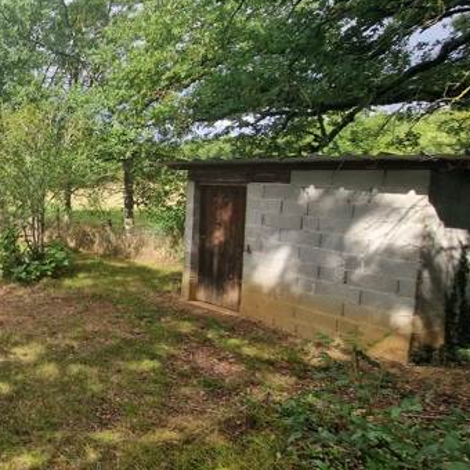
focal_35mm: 27
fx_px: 415
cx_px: -43
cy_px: 223
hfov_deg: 45.1
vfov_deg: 59.0
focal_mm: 2.2
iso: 50
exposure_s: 1/1288
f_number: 2.2
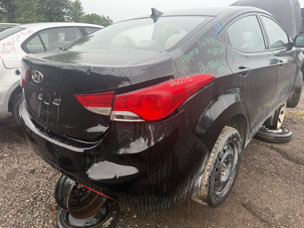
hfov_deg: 71.6
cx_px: 152
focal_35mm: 24
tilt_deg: -18.8
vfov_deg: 56.8
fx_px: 211
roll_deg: +0.2
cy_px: 114
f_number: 1.78
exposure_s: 1/858
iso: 100
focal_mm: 6.76
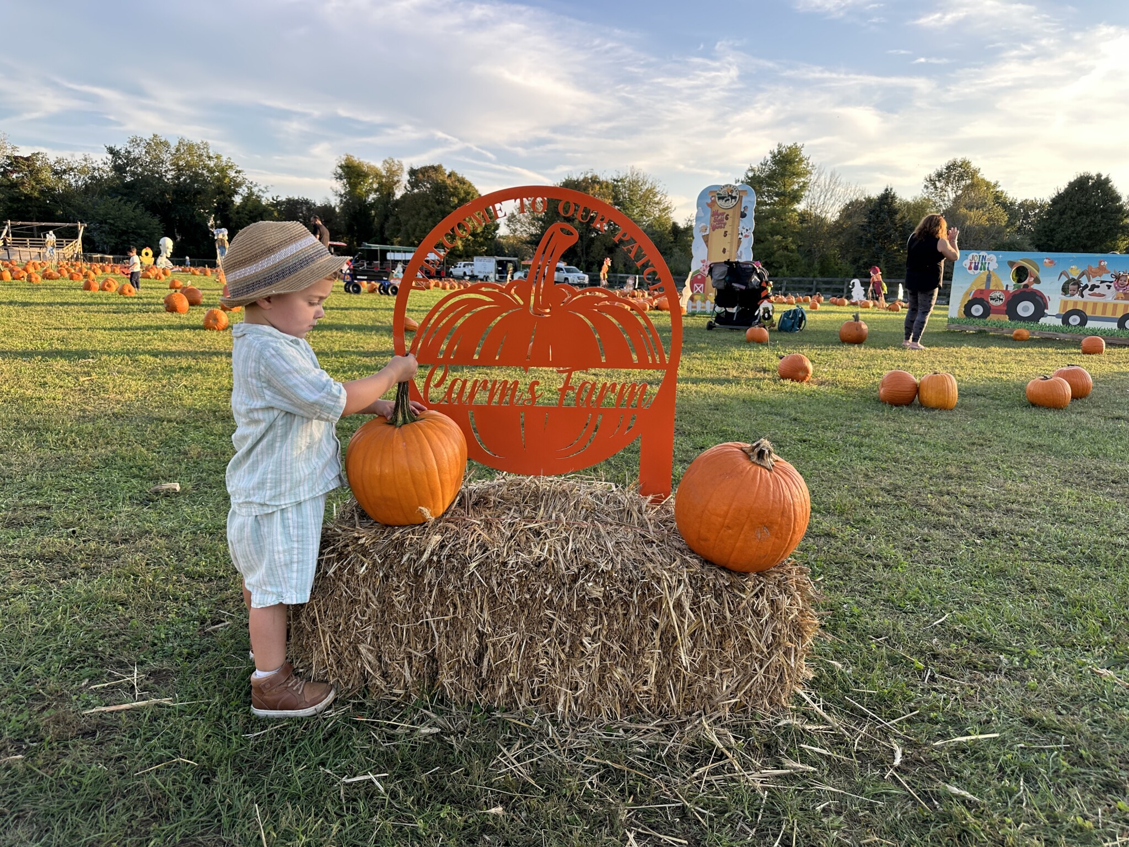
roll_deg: -1.5
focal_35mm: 24
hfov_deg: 71.6
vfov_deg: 56.8
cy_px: 424
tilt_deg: -11.7
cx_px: 564
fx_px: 783
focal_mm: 6.86
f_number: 1.78
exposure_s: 1/469
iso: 80
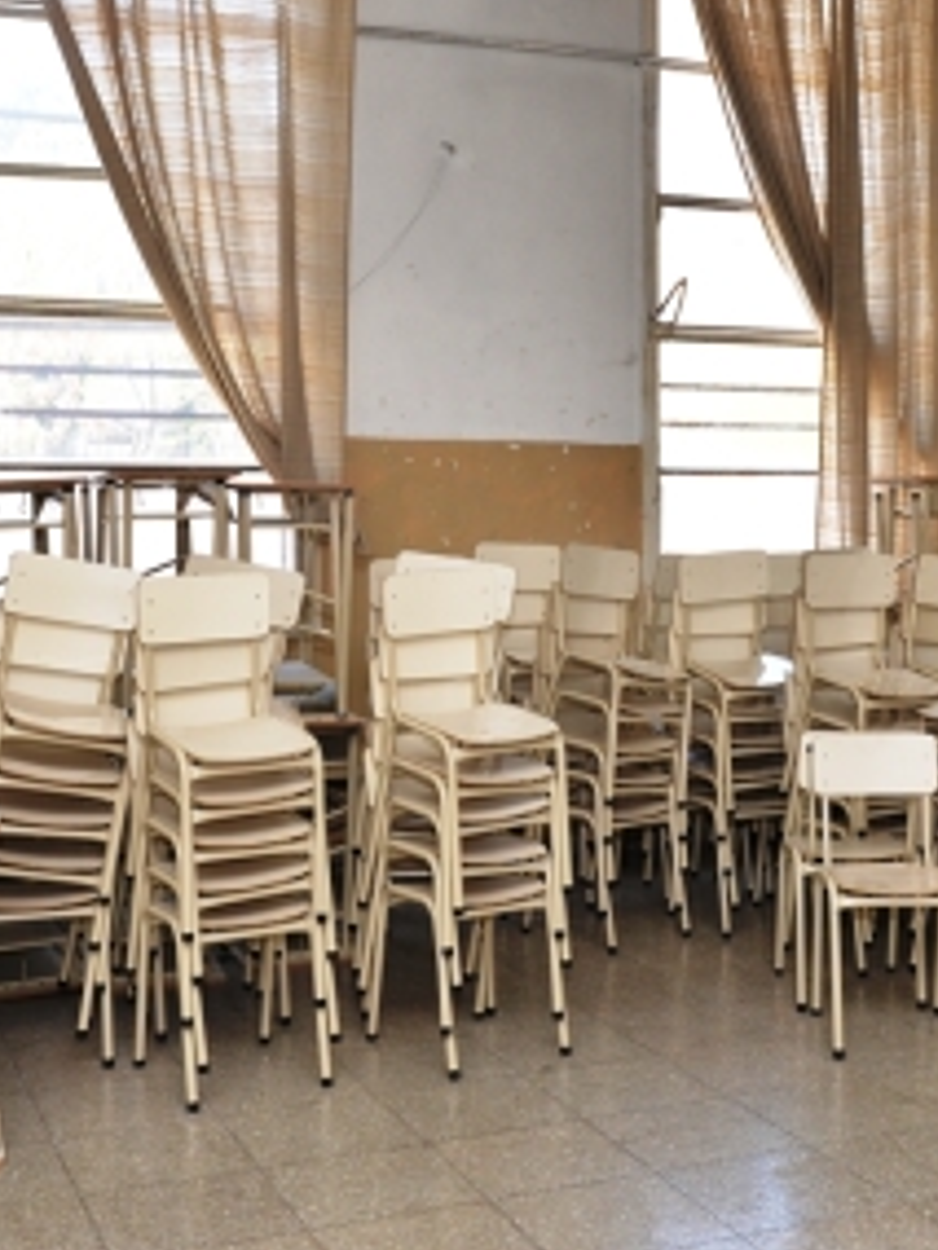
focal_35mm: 44
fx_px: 1590
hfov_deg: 32.7
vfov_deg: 42.9
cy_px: 645
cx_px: 608
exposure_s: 1/60
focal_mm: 29
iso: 800
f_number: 7.1
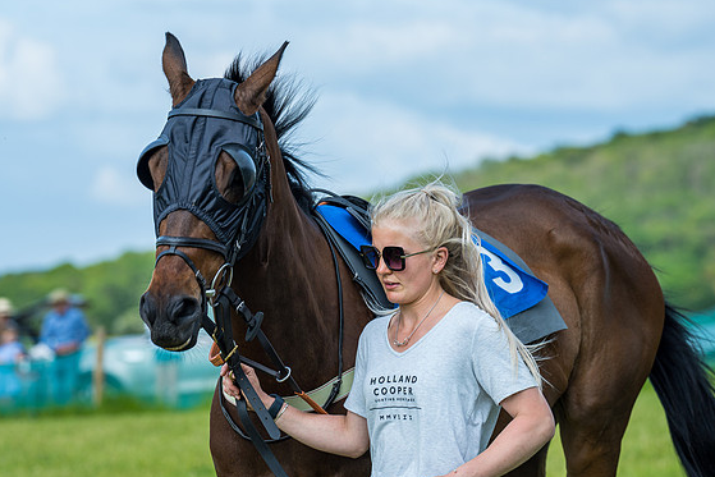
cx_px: 297
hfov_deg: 10.4
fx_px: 3913
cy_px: 217
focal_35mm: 197
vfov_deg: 7.0
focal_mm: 135
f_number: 4
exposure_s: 1/400
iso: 50
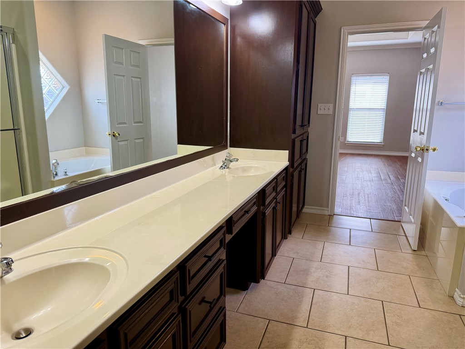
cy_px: 174
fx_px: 322
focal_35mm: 24
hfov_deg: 71.6
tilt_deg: -11.7
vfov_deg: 56.8
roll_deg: -0.2
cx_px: 232
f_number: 1.78
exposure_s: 1/120
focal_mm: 6.76
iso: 160
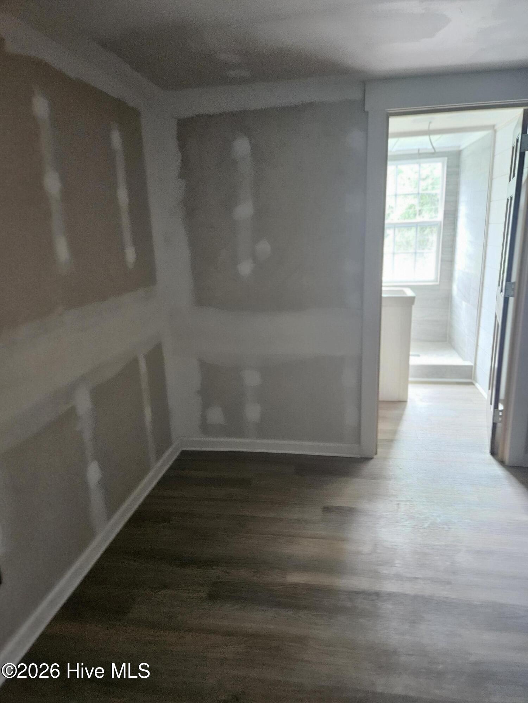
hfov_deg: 58.9
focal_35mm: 23
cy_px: 352
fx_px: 468
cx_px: 264
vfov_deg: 73.9
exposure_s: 1/40
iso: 500
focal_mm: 5.4
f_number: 1.8
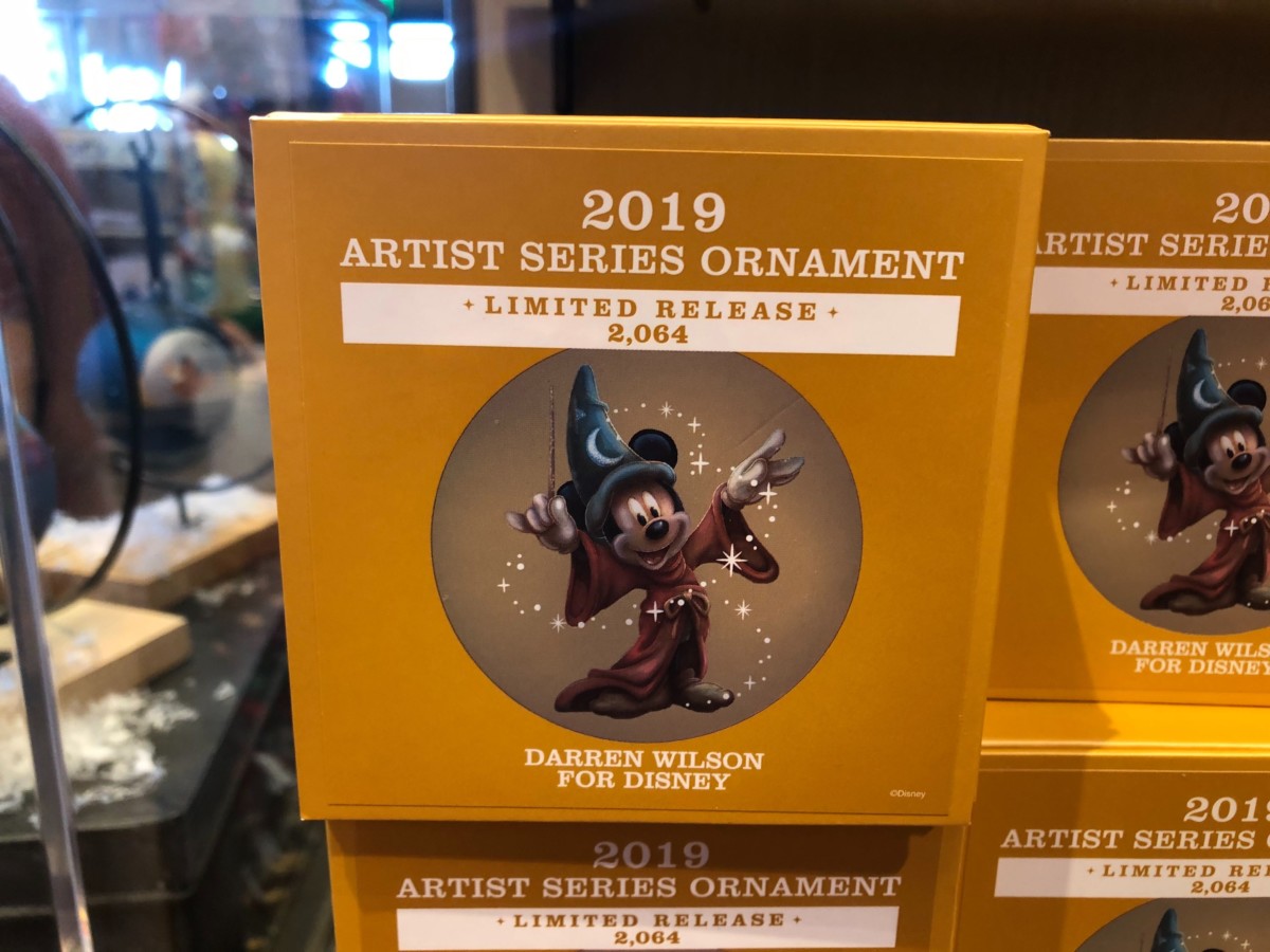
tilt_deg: -16.2
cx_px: 635
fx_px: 1027
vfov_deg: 49.7
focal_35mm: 28
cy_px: 476
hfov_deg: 63.4
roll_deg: -1.0
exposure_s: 1/15
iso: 40
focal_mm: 3.99
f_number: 1.8
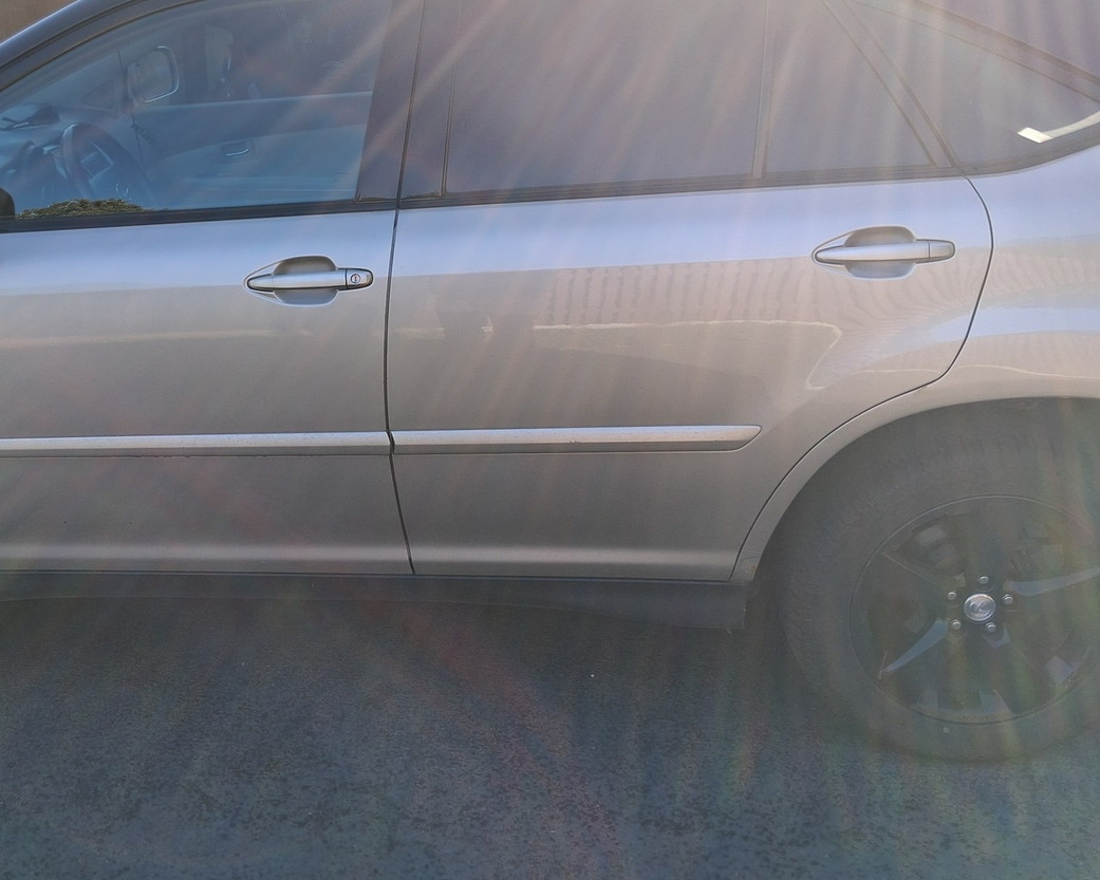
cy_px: 343
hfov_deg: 46.1
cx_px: 363
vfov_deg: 38.0
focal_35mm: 39
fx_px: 1270
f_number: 1.8
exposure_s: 1/100
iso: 25
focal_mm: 3.98
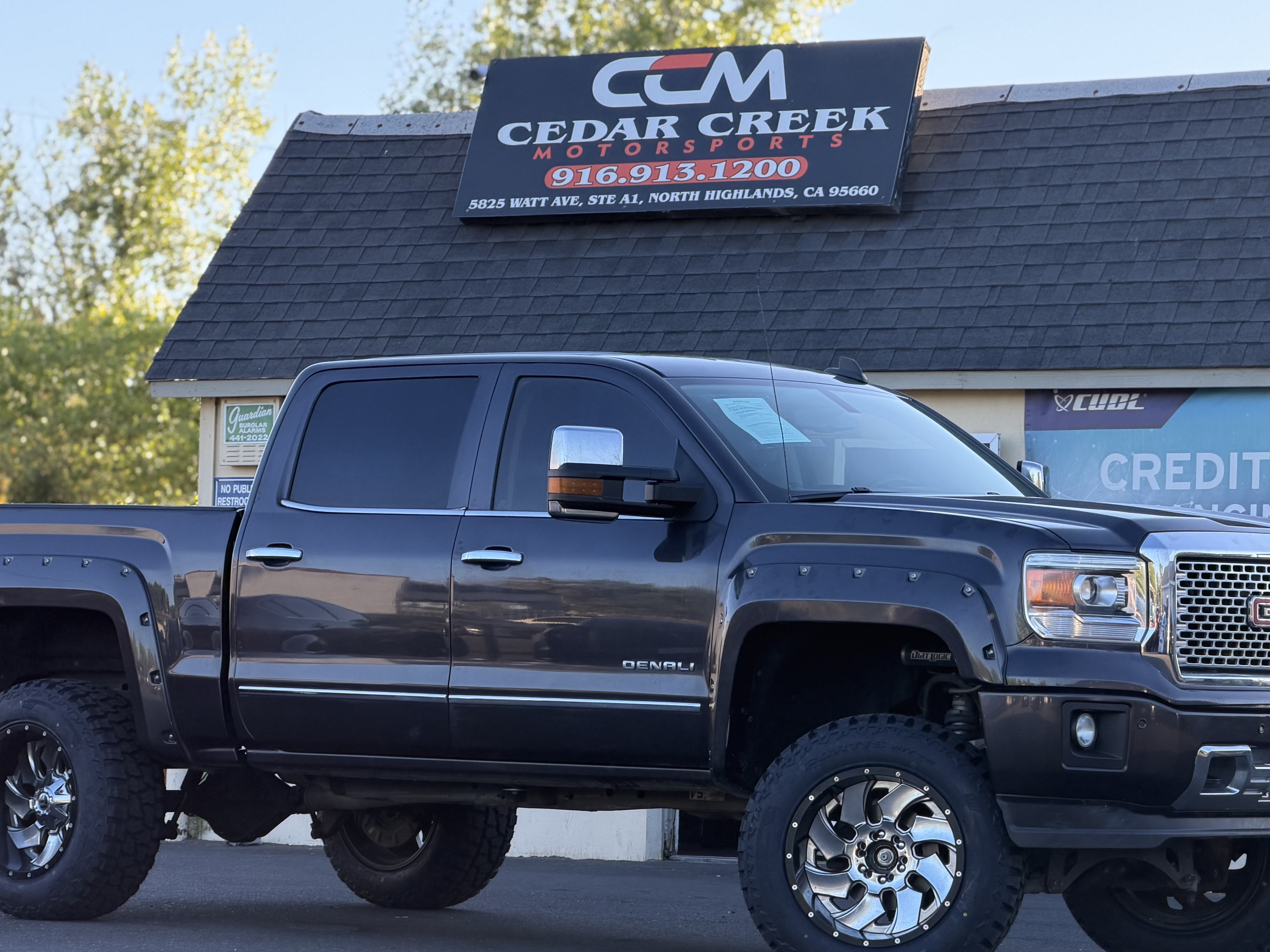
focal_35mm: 125
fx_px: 4586
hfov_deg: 15.8
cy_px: 531
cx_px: 629
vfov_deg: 11.9
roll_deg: -1.3
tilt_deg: +1.9
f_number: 2.8
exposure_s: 1/168
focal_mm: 16.89
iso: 64
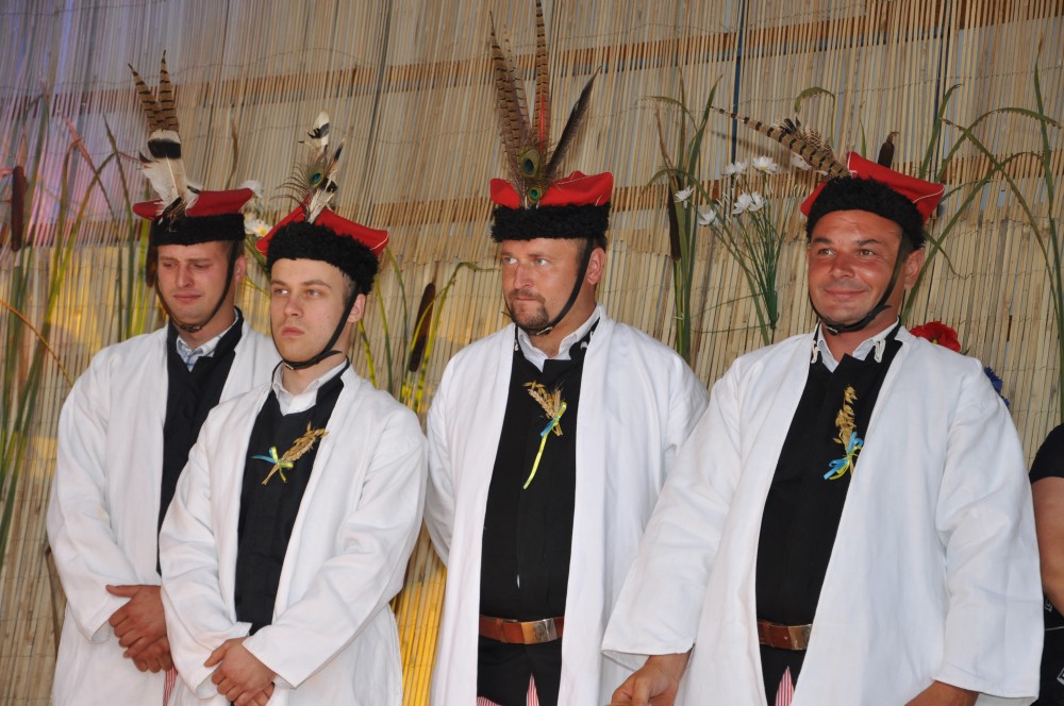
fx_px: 2922
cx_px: 532
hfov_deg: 20.6
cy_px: 353
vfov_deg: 13.8
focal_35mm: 99
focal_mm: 66
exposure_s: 1/125
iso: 400
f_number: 5.6
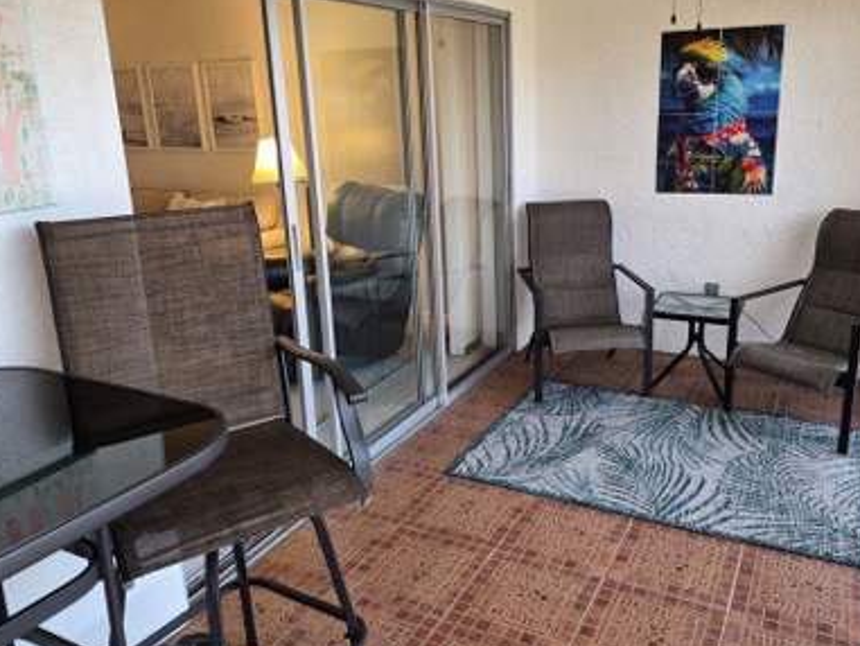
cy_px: 287
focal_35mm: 29
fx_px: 721
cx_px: 490
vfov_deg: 48.2
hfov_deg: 61.4
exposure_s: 1/120
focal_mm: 5.4
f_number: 1.8
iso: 500
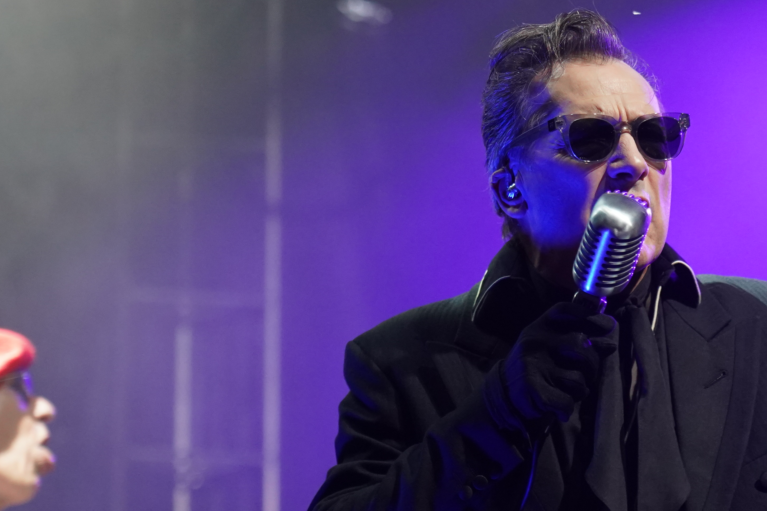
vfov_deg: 6.3
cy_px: 261
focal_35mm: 217
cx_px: 622
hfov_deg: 9.5
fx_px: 4623
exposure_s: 1/160
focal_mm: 105
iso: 3200
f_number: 4
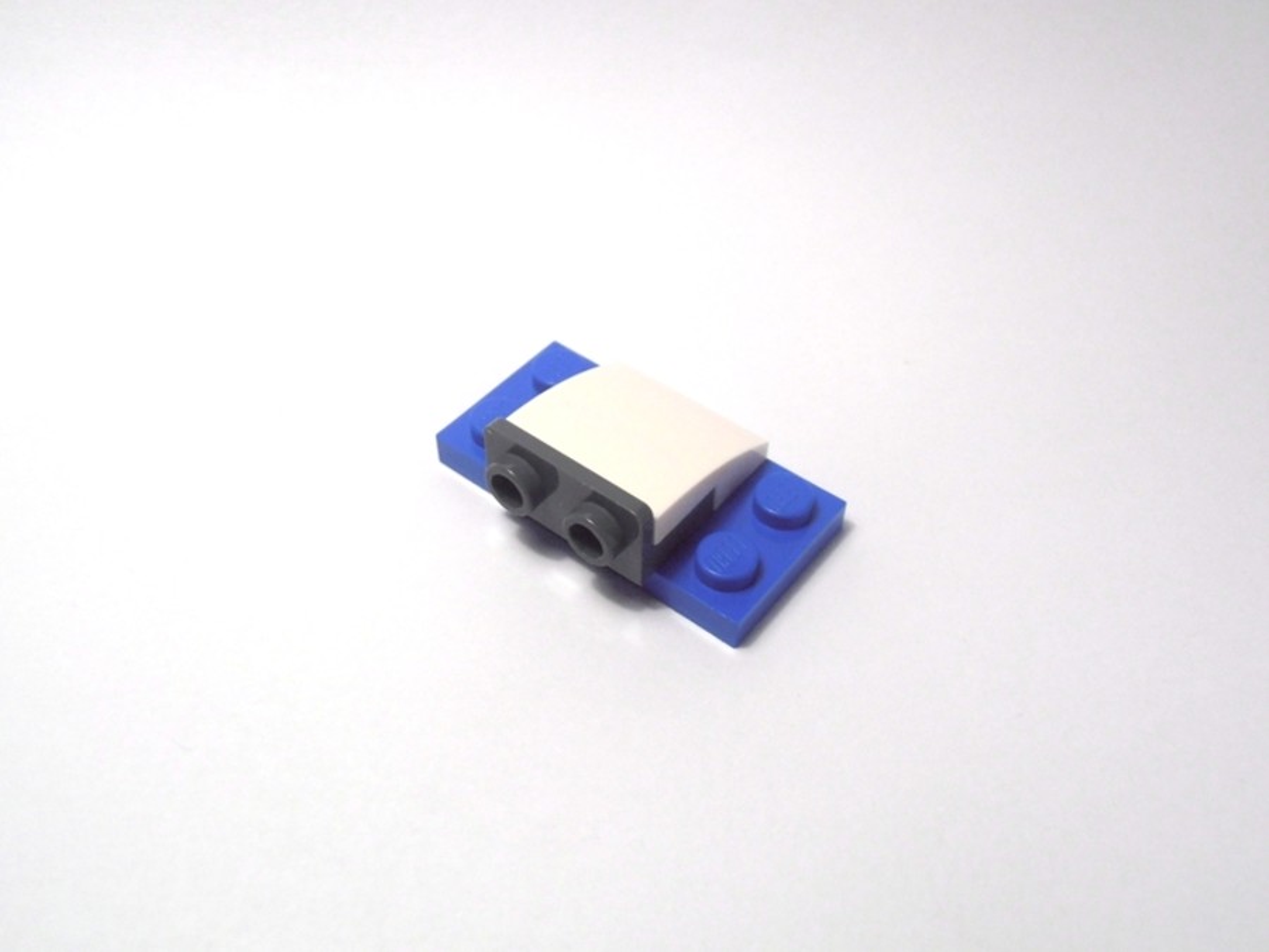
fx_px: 1356
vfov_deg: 38.7
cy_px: 476
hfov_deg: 50.1
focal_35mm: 37
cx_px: 634
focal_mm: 6.61
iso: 80
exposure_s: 1/125
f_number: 3.9
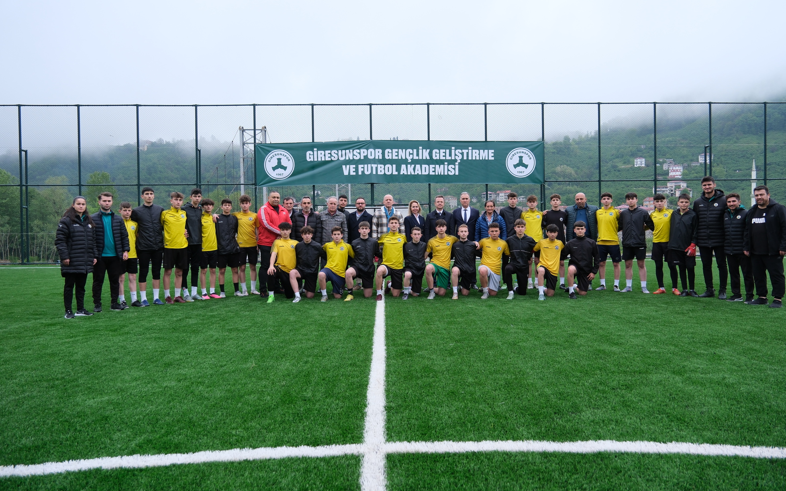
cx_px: 398
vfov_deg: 49.3
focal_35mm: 25
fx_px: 536
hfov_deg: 72.5
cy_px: 235
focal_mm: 16
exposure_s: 1/400
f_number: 2.8
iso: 320
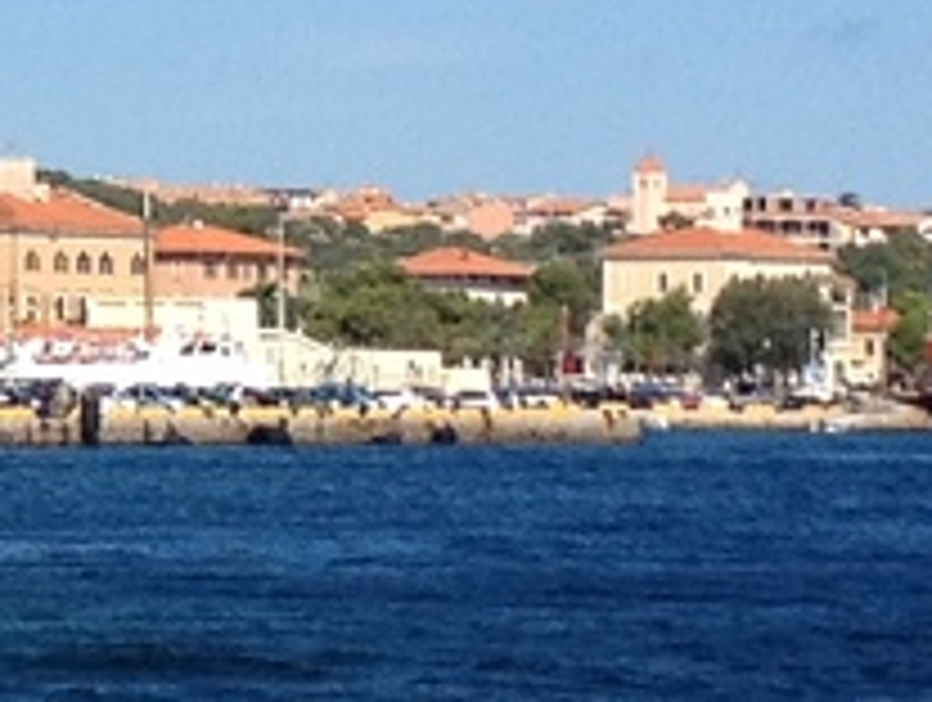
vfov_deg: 5.5
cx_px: -360
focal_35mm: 270
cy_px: 122
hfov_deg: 7.2
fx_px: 7282
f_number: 2.4
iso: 64
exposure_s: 1/1905
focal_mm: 4.28
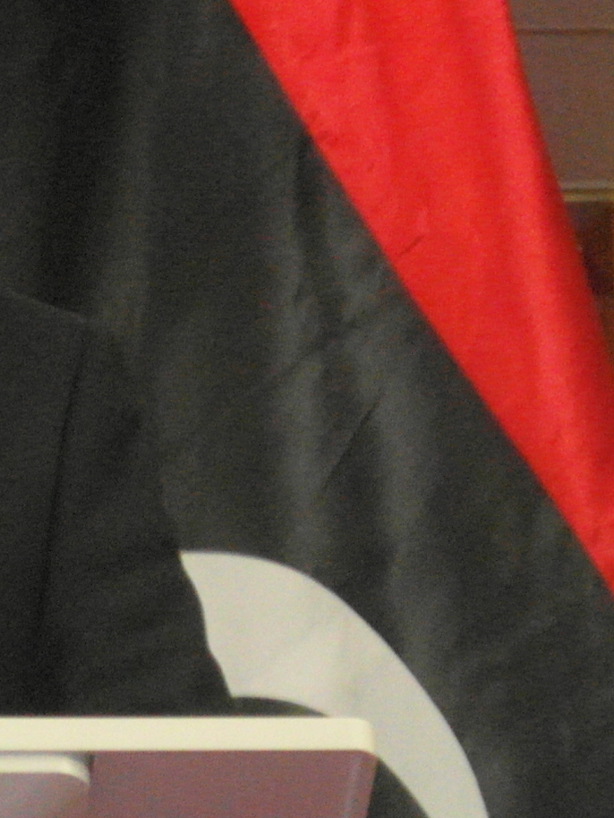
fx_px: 12553
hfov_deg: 2.8
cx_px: -478
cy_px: 256
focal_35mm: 531
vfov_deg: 3.7
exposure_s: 1/60
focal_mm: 28.9
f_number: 4.4
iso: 640
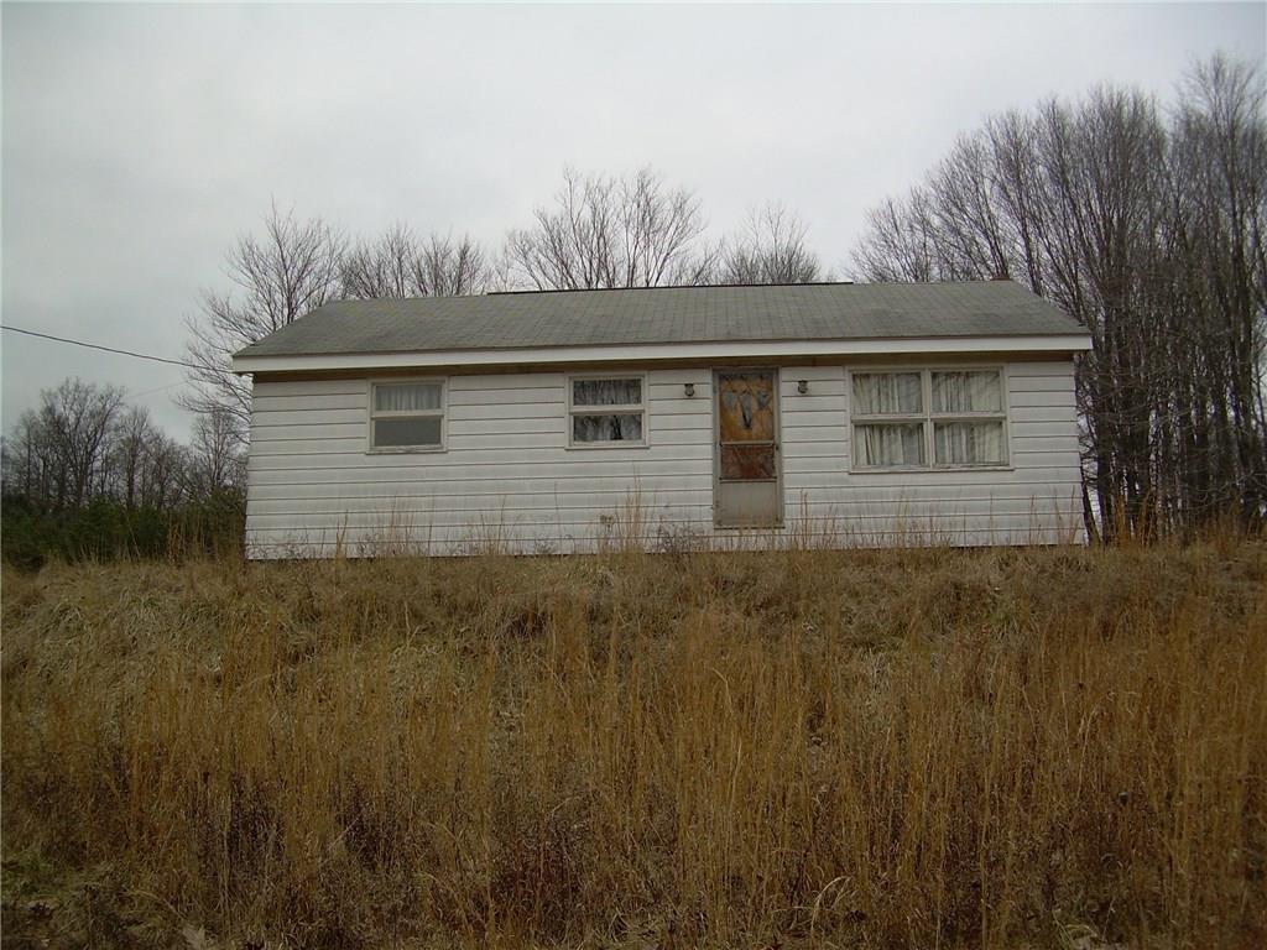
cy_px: 475
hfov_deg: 49.0
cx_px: 634
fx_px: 1391
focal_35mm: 38
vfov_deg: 37.7
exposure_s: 1/210
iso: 50
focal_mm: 6.3
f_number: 2.8
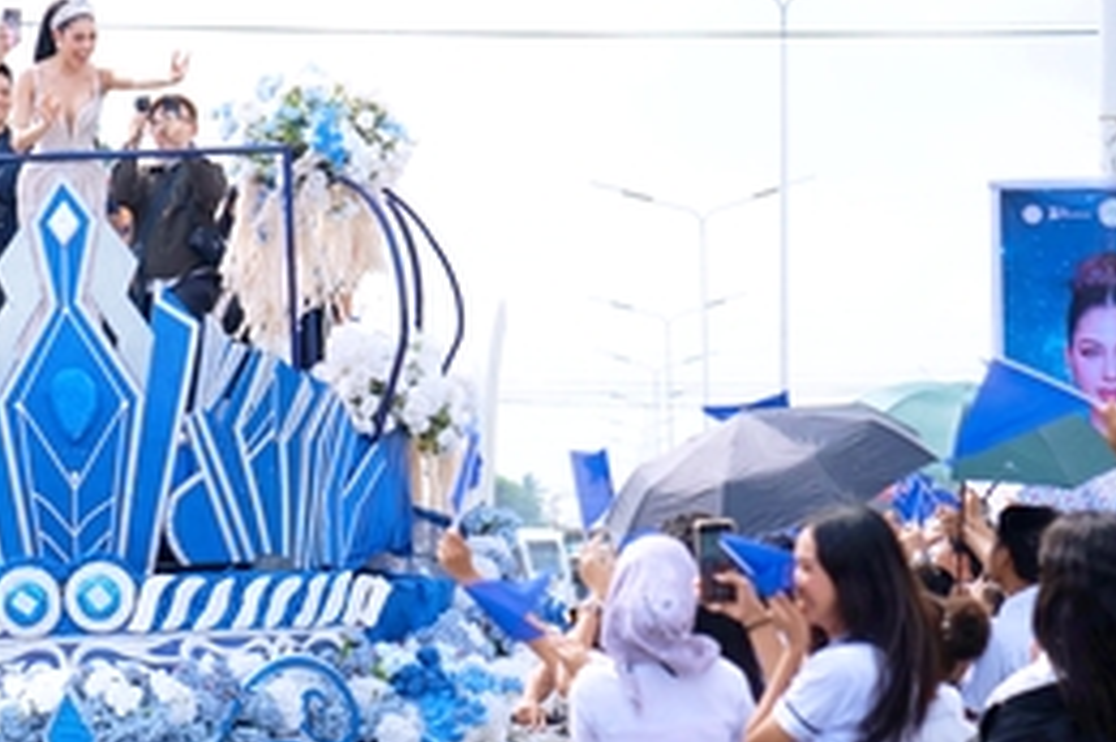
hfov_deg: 11.2
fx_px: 5638
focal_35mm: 182
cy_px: 262
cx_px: 146
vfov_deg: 7.5
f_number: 2.8
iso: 100
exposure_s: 1/1000
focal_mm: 68
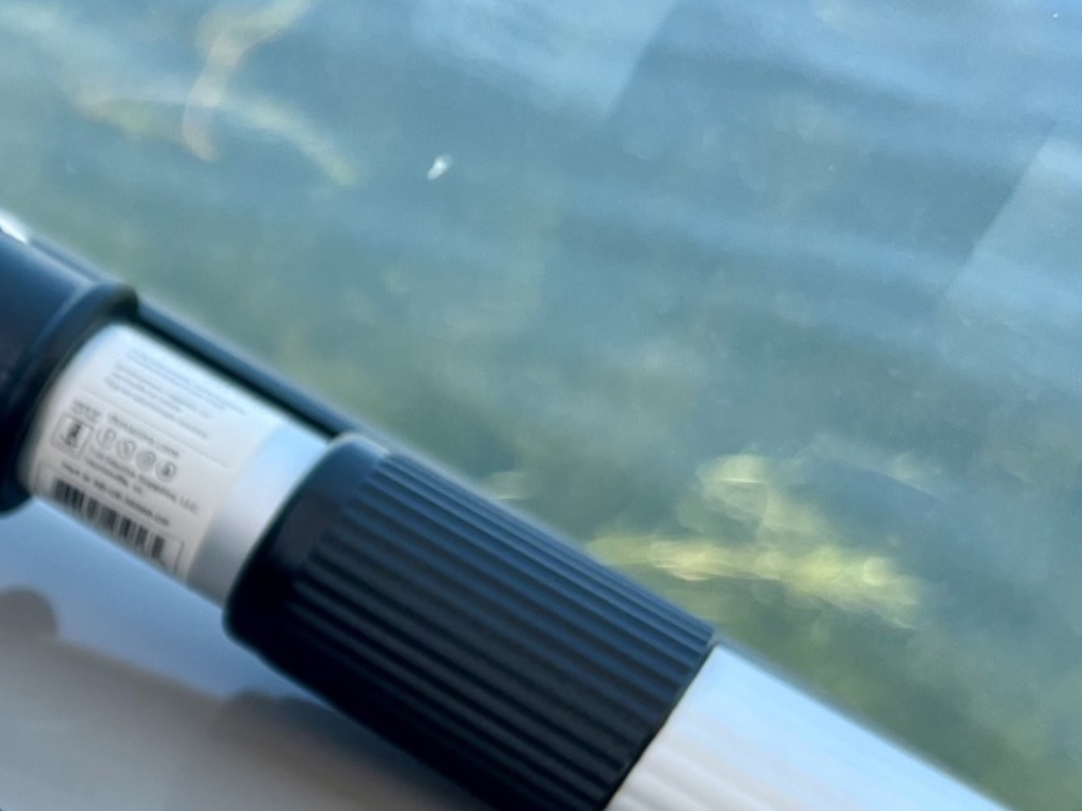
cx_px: -285
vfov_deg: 21.2
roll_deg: -6.1
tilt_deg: -40.8
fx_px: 2125
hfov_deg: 25.1
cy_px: 719
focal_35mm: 68
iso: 50
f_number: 1.6
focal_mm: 5.1
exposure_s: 1/471
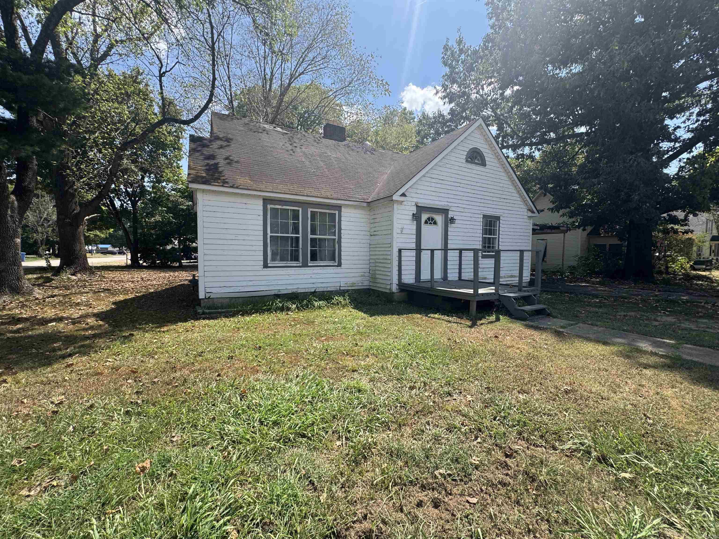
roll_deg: -0.6
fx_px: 291
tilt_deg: -3.6
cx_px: 360
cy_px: 270
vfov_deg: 85.7
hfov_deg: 102.1
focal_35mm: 14
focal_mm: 2.22
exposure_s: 1/741
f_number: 2.2
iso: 40
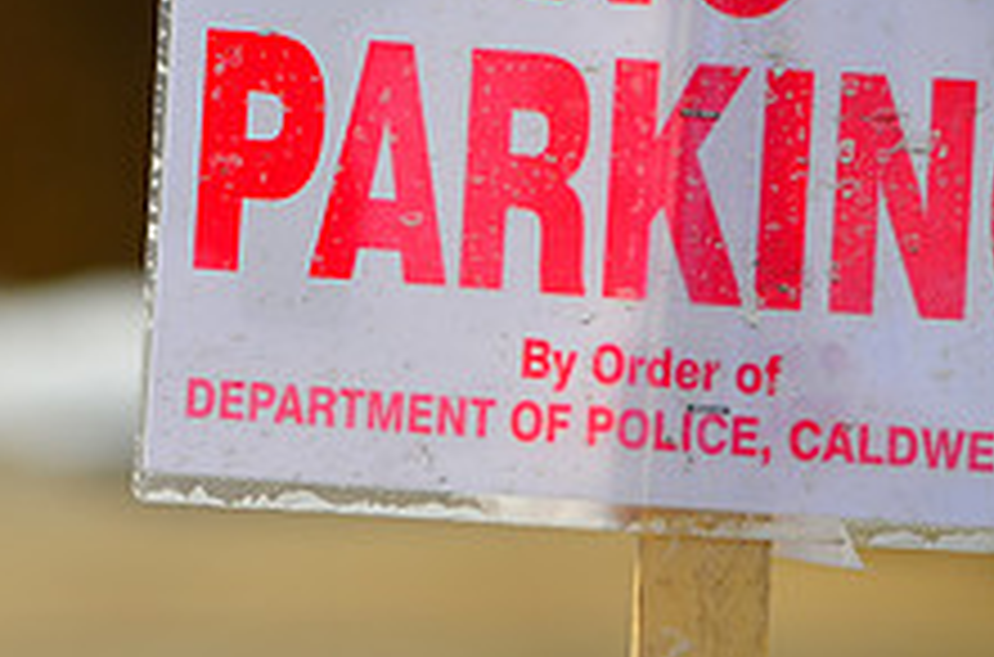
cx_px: -85
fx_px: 17905
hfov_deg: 3.2
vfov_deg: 2.1
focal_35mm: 650
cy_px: 153
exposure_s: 1/500
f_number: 5
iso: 100
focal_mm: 165
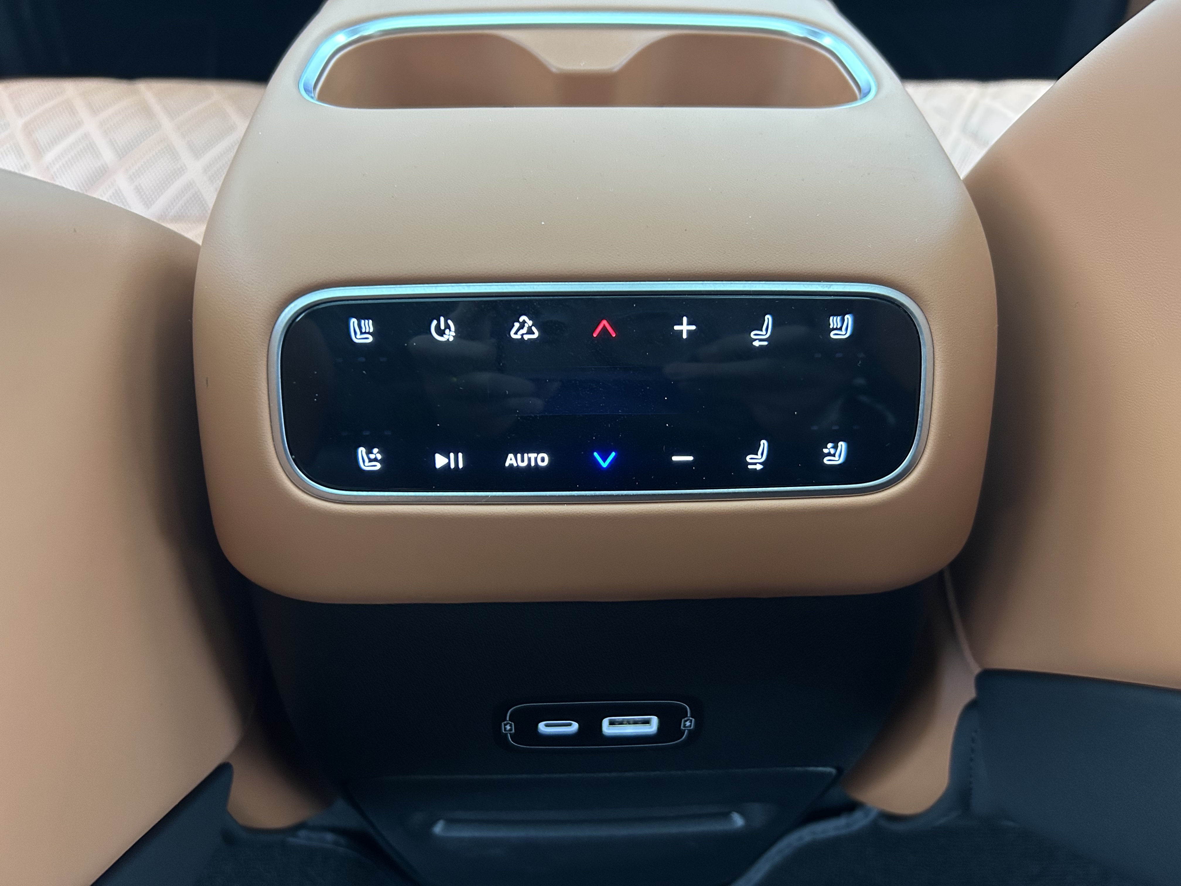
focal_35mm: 26
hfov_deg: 67.3
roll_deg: -0.6
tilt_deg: -38.8
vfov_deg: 53.1
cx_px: 590
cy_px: 443
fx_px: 887
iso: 400
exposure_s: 1/37
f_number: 1.5
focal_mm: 5.7
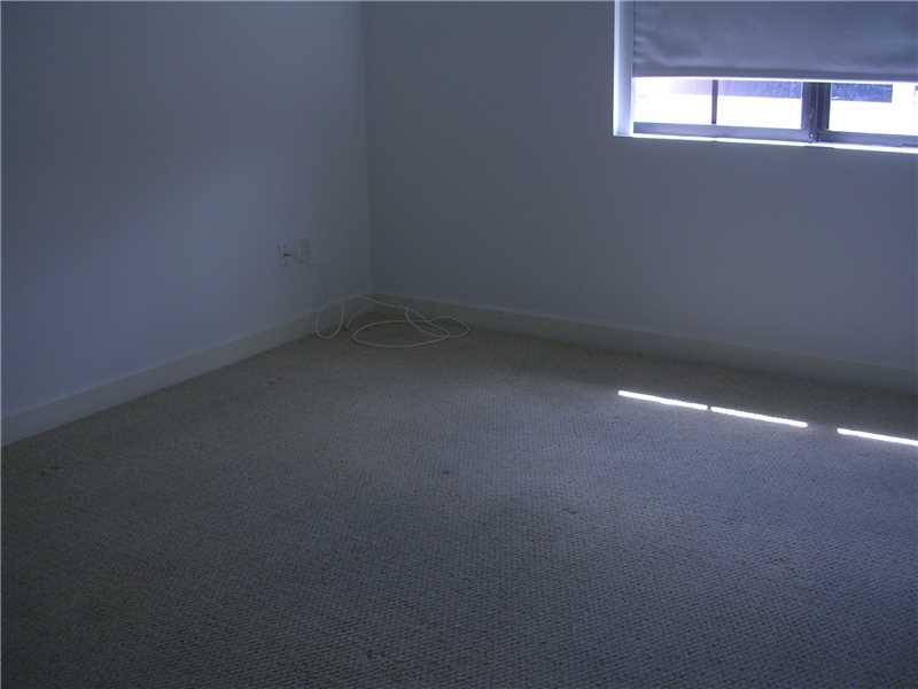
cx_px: 459
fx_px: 1008
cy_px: 344
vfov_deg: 37.7
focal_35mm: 38
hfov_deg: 49.0
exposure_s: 1/65.3
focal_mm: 5.8
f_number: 2.8
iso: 50
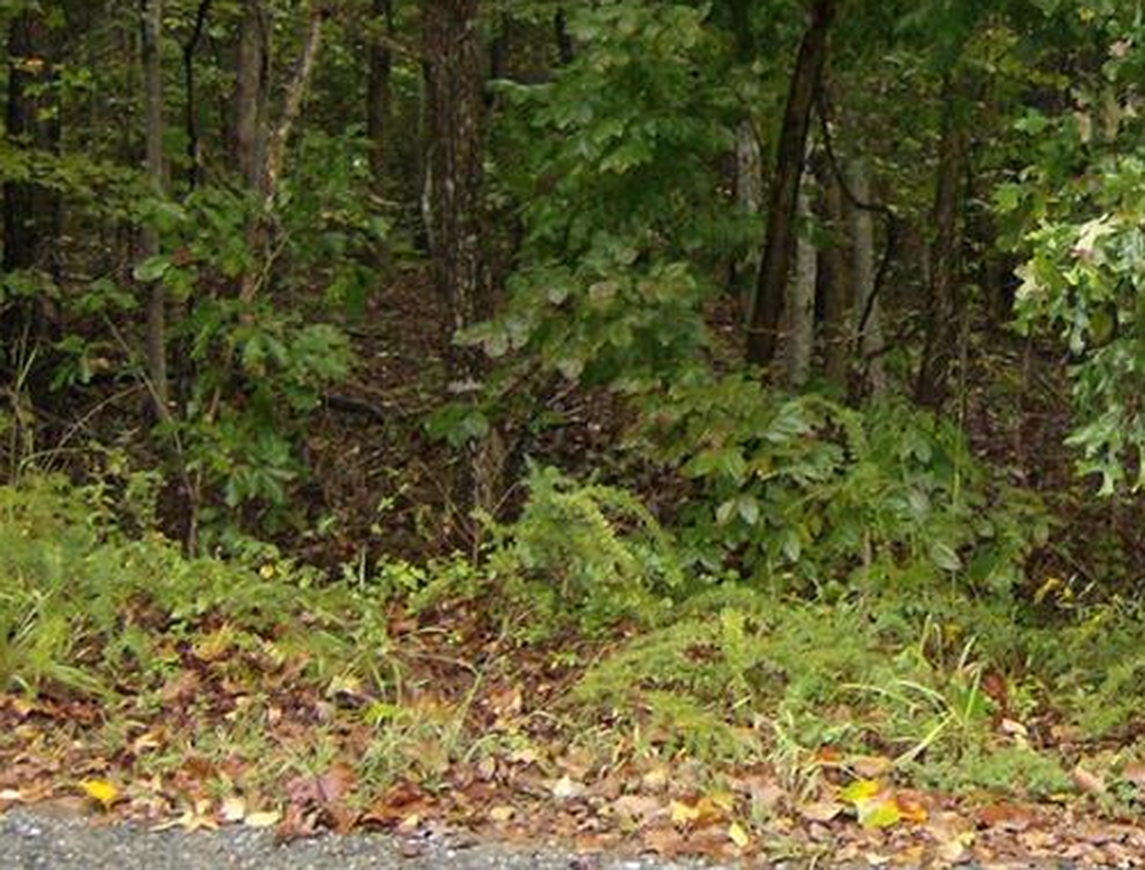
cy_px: 248
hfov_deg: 25.6
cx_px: 1066
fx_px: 2426
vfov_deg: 20.2
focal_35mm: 73
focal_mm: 6
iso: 200
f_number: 2.8
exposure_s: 1/60
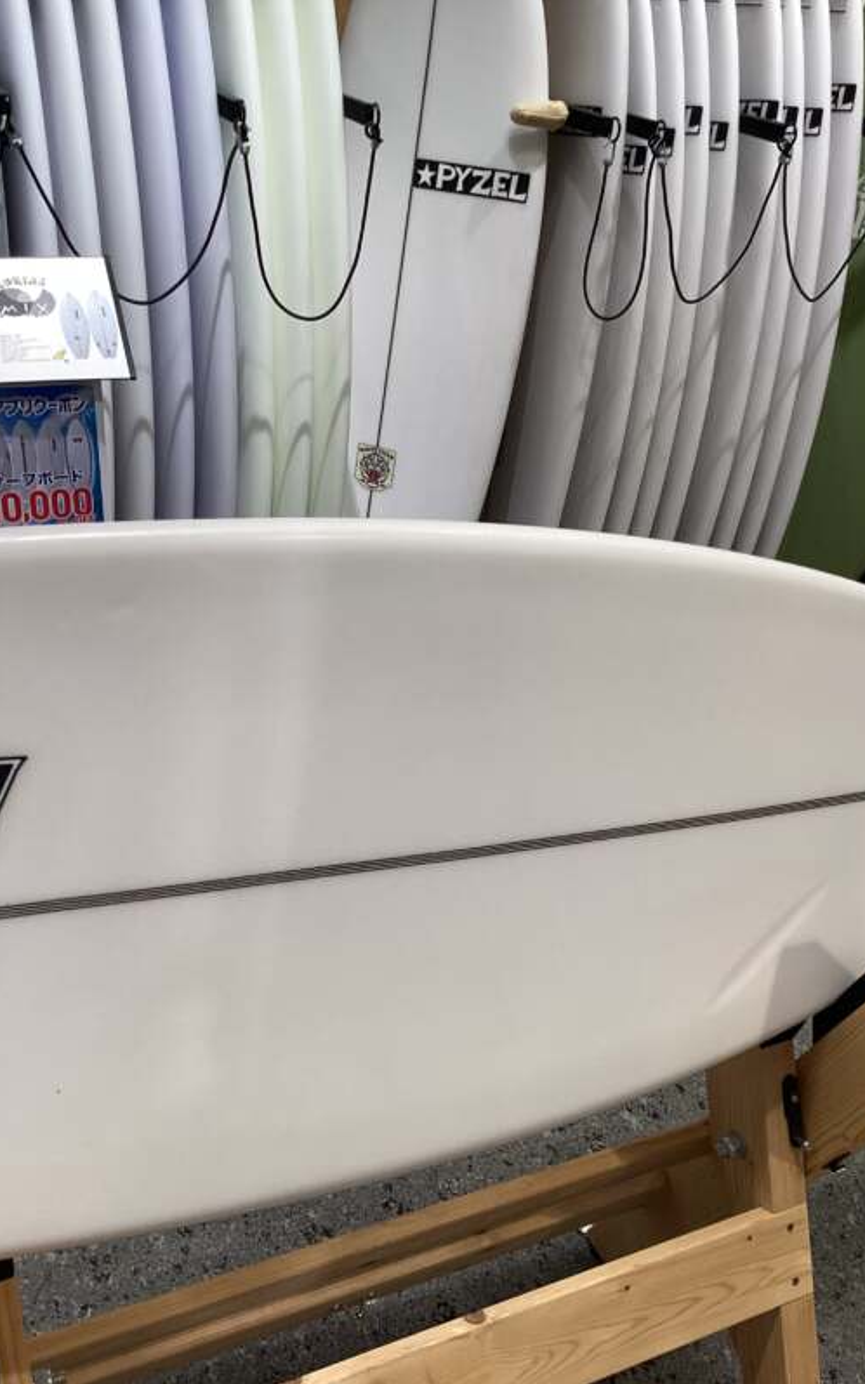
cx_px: 405
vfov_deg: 58.1
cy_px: 693
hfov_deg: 38.3
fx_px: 1245
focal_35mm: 33
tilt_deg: -29.0
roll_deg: -6.1
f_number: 2.4
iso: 50
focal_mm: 3.3
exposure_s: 1/60
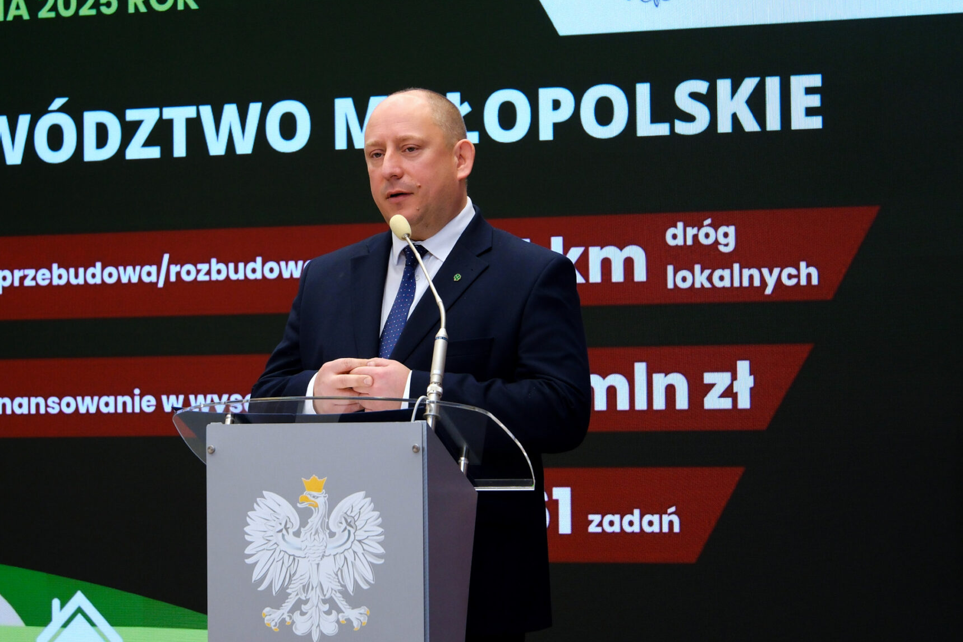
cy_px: 294
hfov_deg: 23.1
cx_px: 403
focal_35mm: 88
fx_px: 2354
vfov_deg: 15.5
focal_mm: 39.2
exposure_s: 1/125
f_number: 4
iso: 800
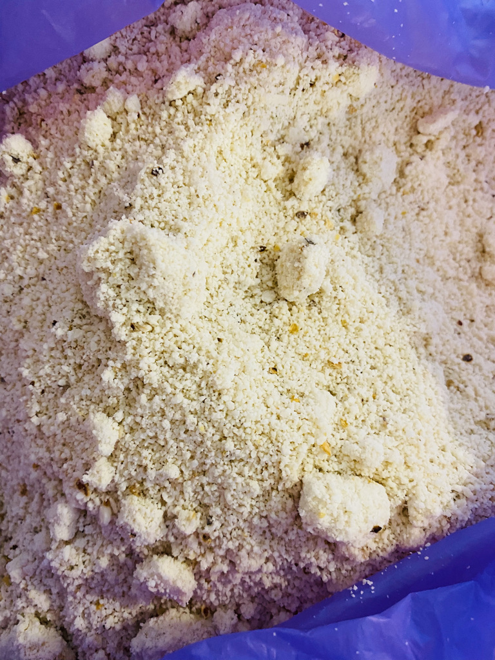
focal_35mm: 26
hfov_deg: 53.1
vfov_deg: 67.3
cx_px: 248
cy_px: 330
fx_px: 496
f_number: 1.8
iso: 400
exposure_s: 1/40
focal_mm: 4.25
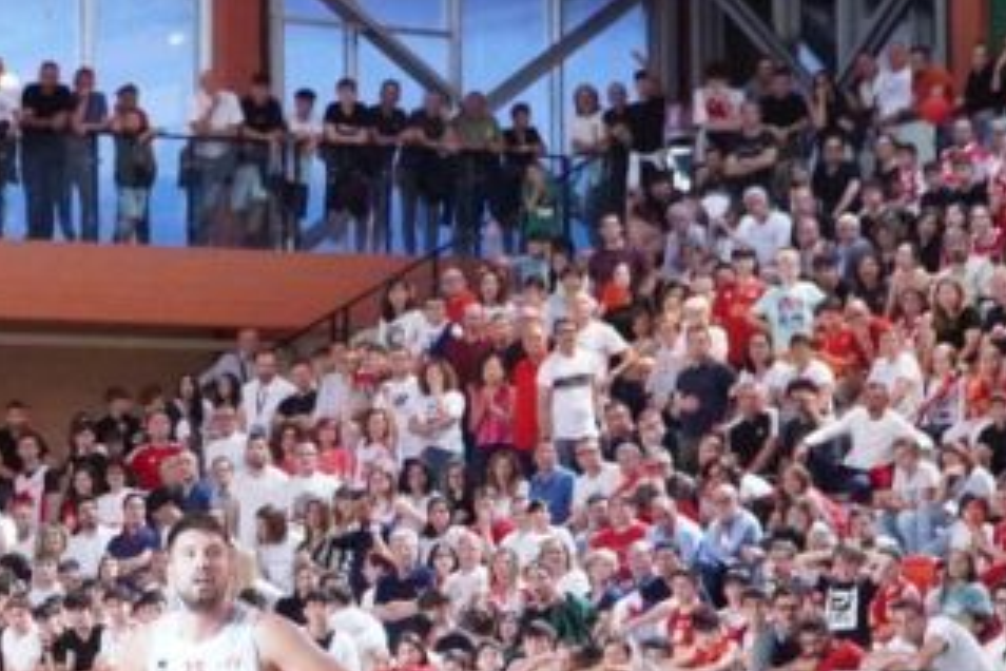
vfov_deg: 8.4
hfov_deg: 12.5
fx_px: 4534
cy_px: 687
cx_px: -70
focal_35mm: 162
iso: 5000
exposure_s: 1/500
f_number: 4
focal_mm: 43
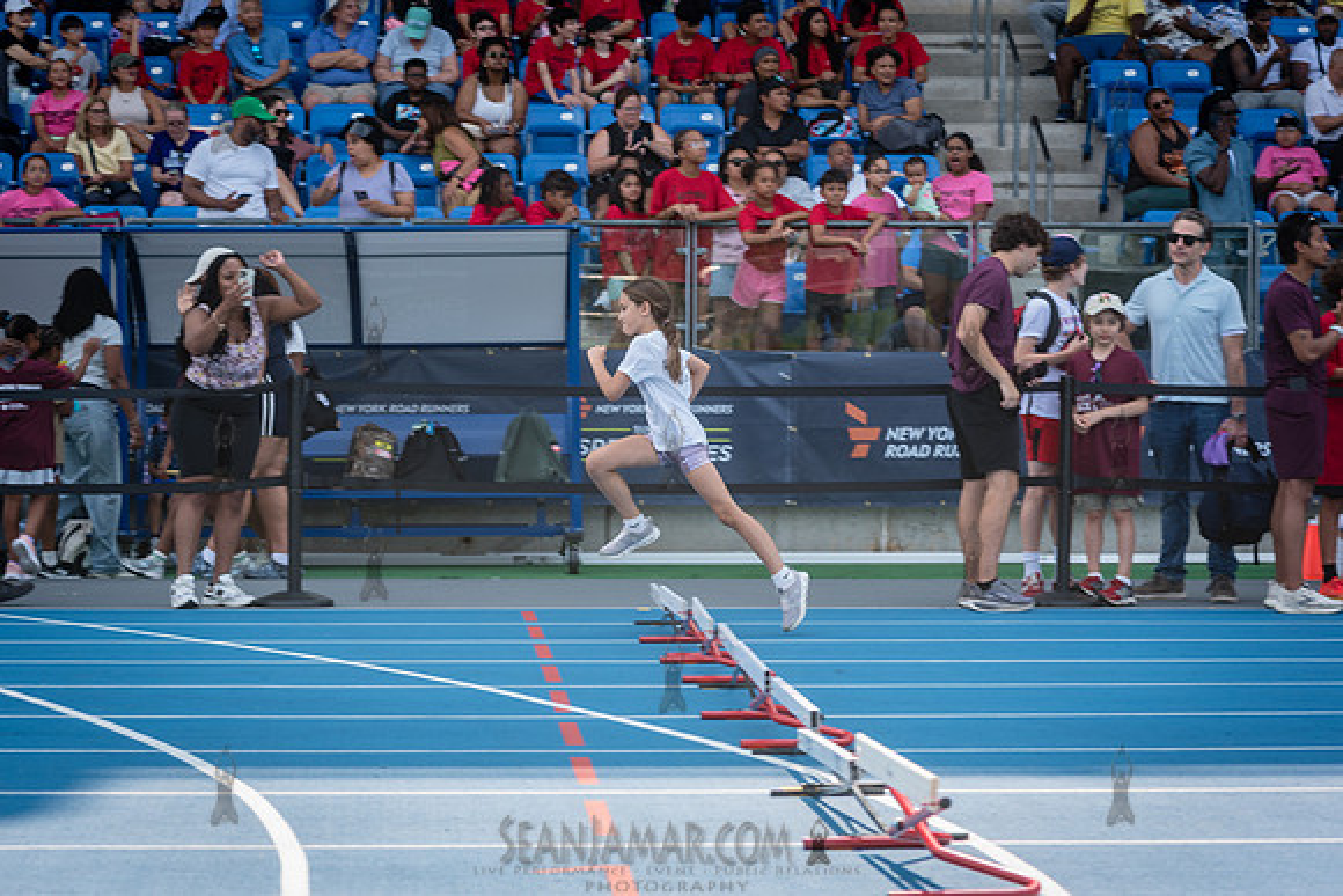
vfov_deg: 11.3
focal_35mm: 121
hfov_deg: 16.9
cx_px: 672
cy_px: 448
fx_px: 4526
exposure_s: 1/320
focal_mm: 120
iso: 160
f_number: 5.6
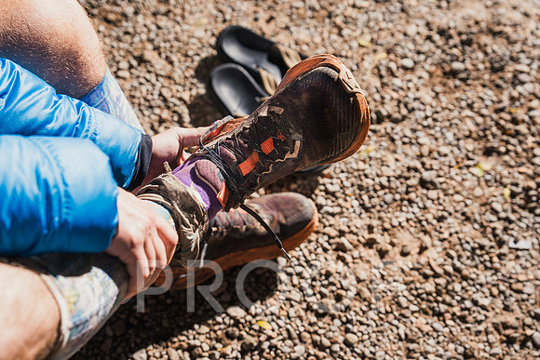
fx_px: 811
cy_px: 180
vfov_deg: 25.0
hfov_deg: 36.8
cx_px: 270
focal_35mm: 54
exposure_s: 1/200
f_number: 4
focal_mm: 53
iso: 100
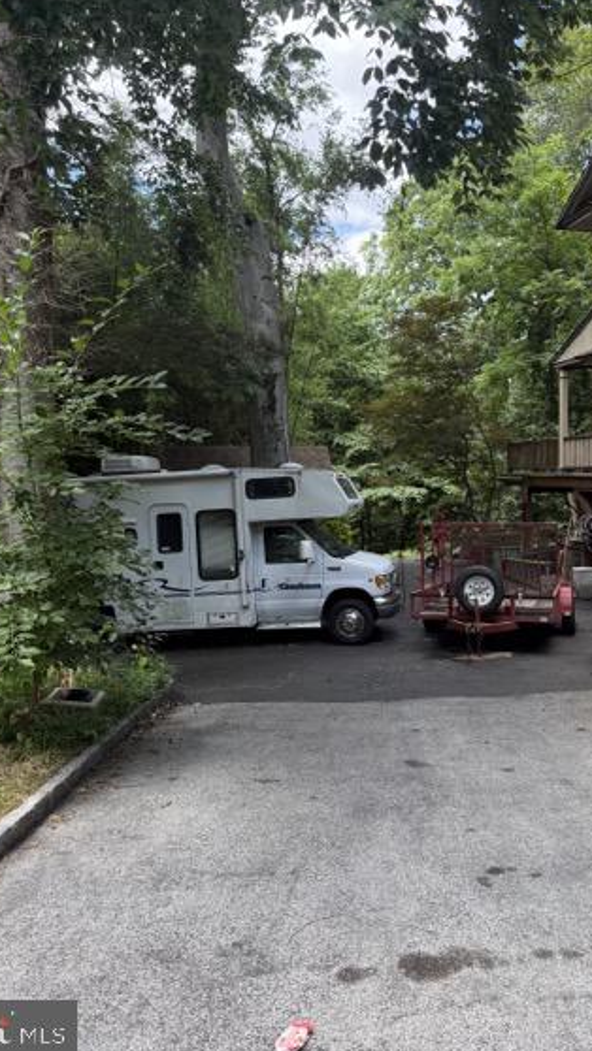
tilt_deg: +1.6
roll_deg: +2.3
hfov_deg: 38.9
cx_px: 334
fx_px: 837
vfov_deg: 64.1
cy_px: 461
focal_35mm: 30
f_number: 1.78
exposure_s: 1/580
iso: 100
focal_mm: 6.76
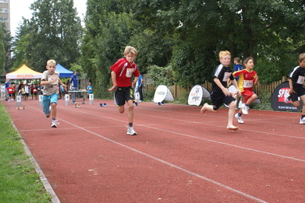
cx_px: 183
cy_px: 79
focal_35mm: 58
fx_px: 492
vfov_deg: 23.4
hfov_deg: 34.4
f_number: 5
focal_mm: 28
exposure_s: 1/125
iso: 100
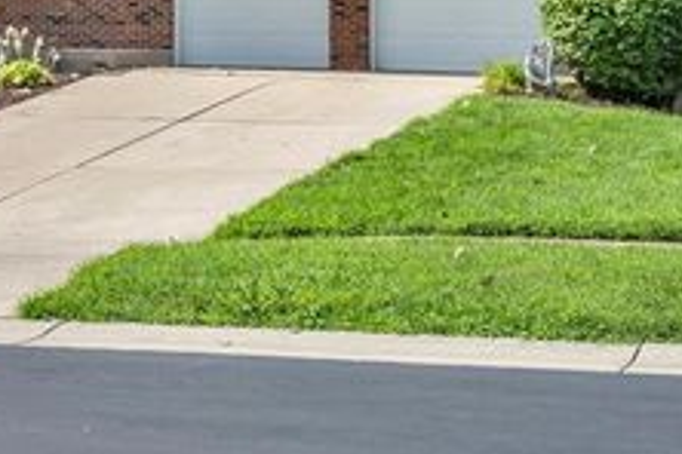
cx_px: 86
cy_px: 11
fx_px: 1496
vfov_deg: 16.9
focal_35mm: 79
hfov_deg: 25.0
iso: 400
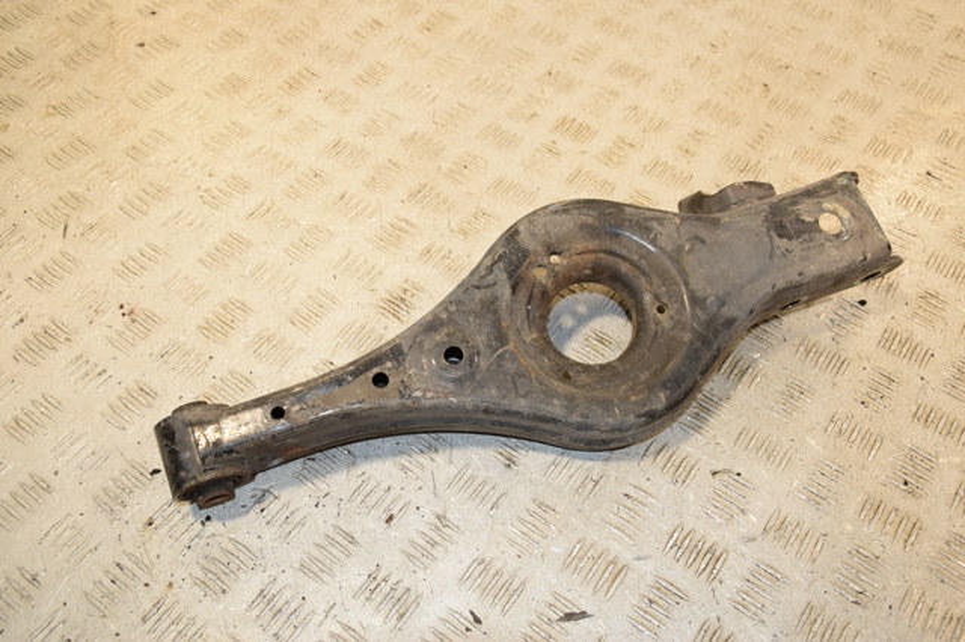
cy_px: 321
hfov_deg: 53.2
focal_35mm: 36
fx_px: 964
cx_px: 482
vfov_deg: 36.8
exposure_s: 1/200
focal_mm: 24
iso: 800
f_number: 6.3
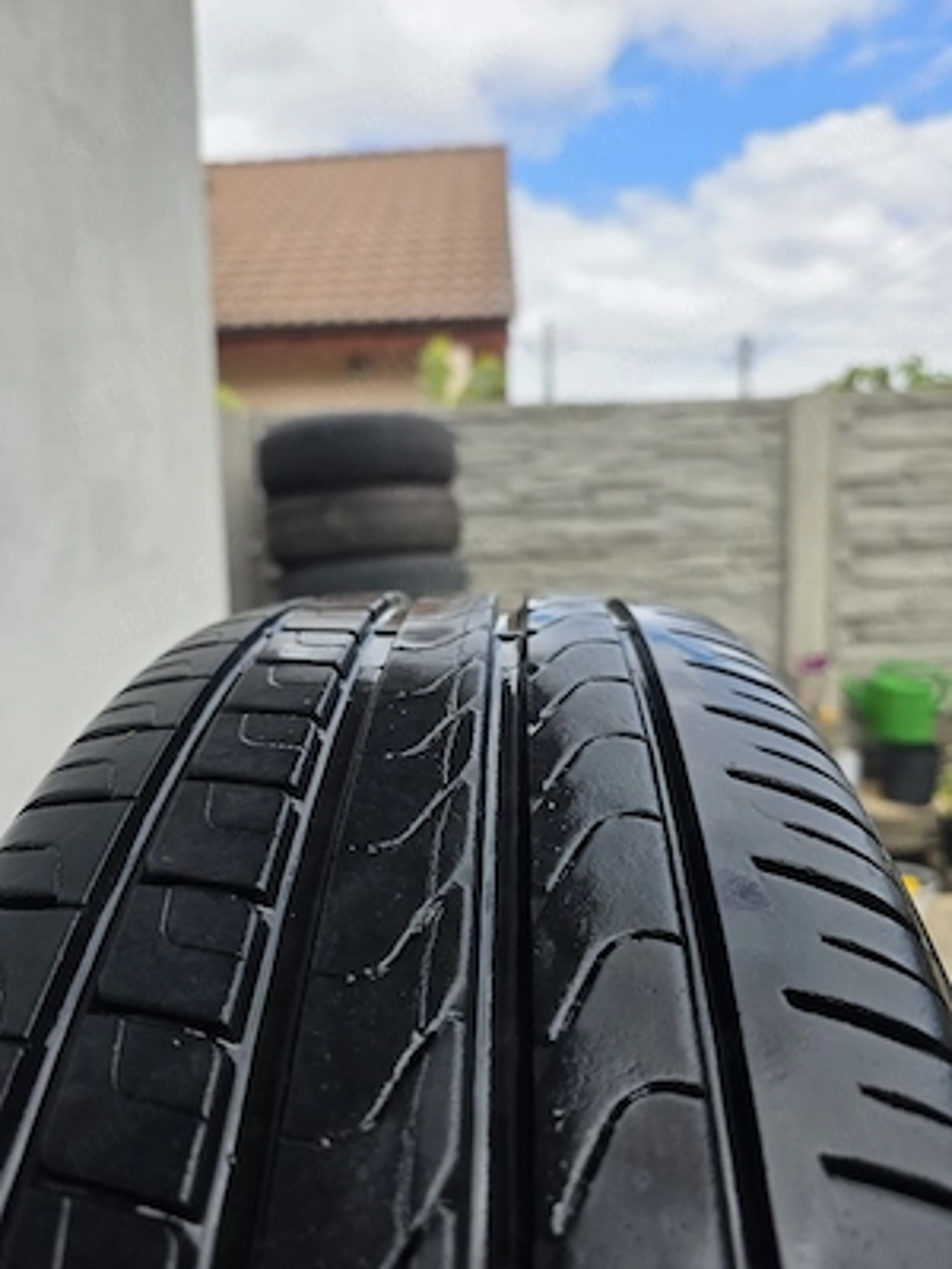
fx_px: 843
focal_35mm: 23
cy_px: 634
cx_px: 476
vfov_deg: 73.9
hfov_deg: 58.9
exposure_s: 1/3333
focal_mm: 6.3
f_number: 1.7
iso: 80
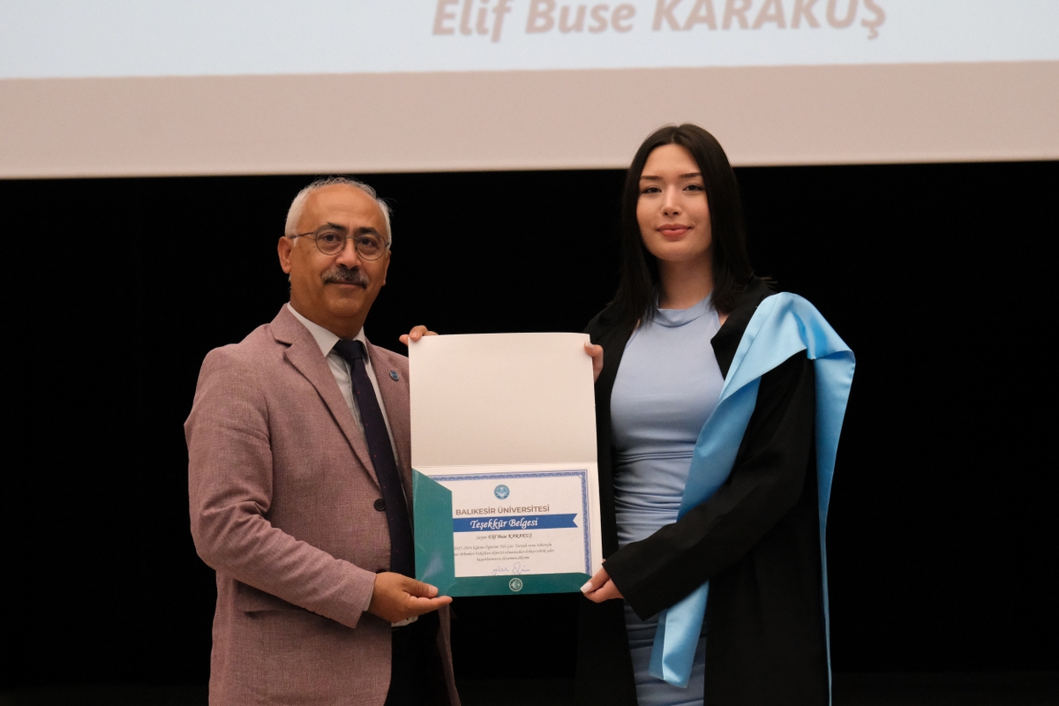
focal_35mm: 95
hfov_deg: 21.5
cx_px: 530
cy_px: 353
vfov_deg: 14.4
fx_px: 2794
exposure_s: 1/250
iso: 10000
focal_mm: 63
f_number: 5.6
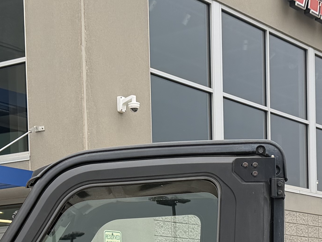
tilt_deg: +0.4
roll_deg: +1.2
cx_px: 193
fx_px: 930
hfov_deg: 19.6
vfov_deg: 14.2
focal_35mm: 100
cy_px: 313
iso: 80
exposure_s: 1/1060
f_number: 1.78
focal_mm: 6.76
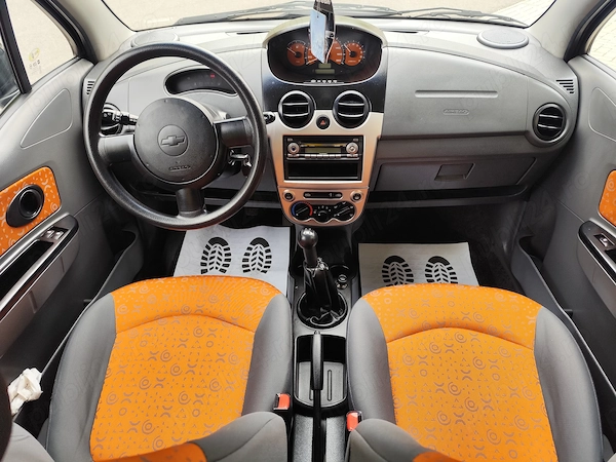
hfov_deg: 73.9
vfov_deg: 58.9
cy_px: 231
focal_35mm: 23
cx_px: 308
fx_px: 409
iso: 50
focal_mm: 6.19
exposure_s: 1/102
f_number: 1.65
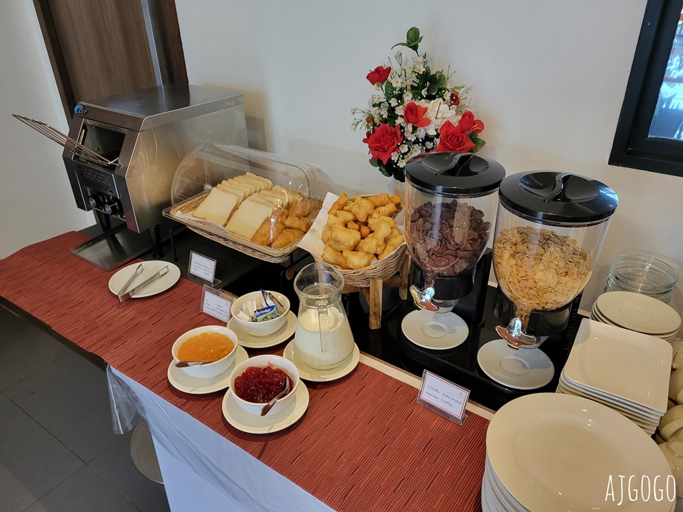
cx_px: 342
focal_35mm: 26
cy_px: 256
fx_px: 513
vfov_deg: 53.1
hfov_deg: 67.3
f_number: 1.8
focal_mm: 5.4
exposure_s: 1/100
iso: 250
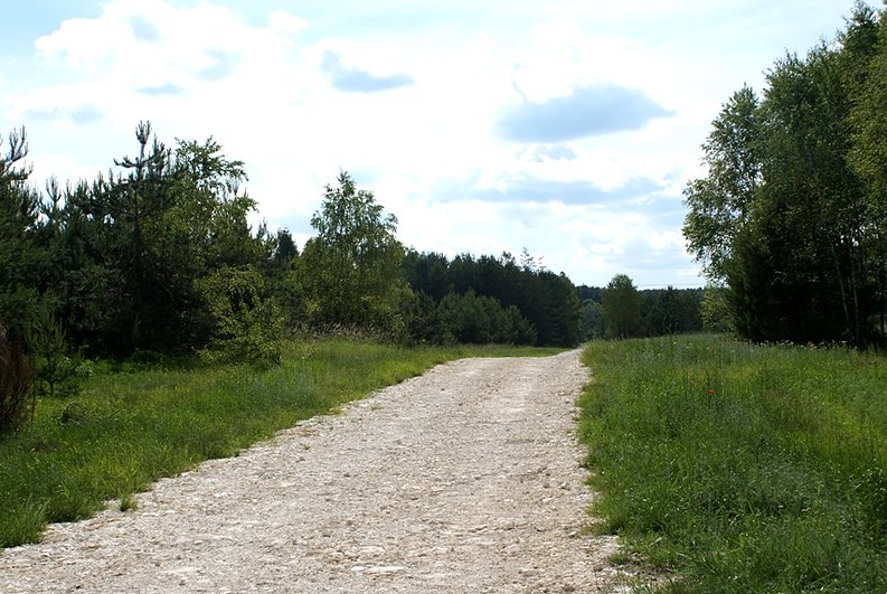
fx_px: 1470
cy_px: 312
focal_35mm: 60
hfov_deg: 33.6
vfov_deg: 22.8
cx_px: 424
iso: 100
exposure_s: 1/250
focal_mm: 35
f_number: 9
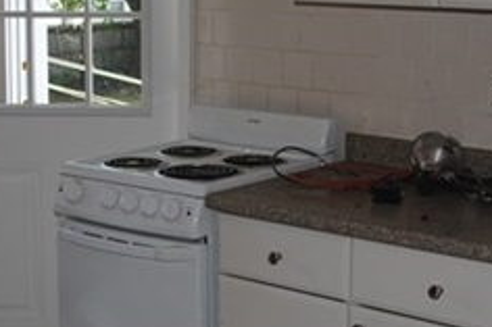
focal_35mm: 78
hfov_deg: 26.0
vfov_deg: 17.4
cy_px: 115
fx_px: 1065
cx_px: 270
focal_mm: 24
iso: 200
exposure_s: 1/60
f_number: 4
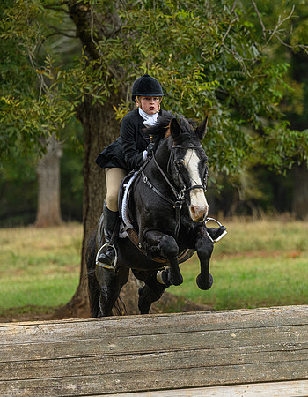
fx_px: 2753
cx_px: 220
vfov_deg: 8.2
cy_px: 183
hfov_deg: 6.4
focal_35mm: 237
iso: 800
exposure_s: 1/640
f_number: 3.5
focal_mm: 155
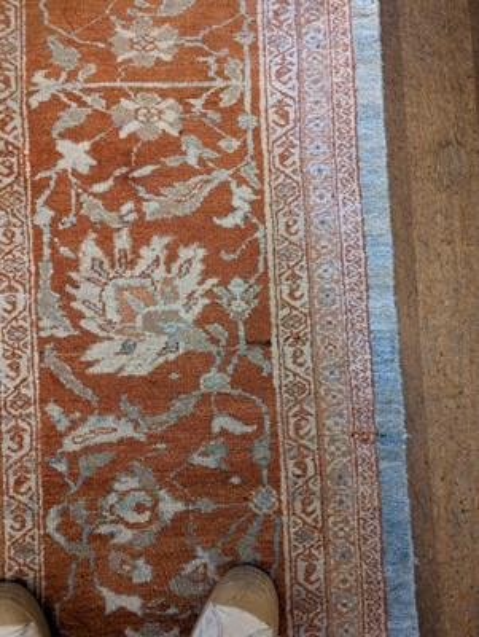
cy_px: 318
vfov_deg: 71.5
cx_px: 240
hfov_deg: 56.9
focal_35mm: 24
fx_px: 442
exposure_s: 1/30.6
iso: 4197
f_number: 1.85
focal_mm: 6.81
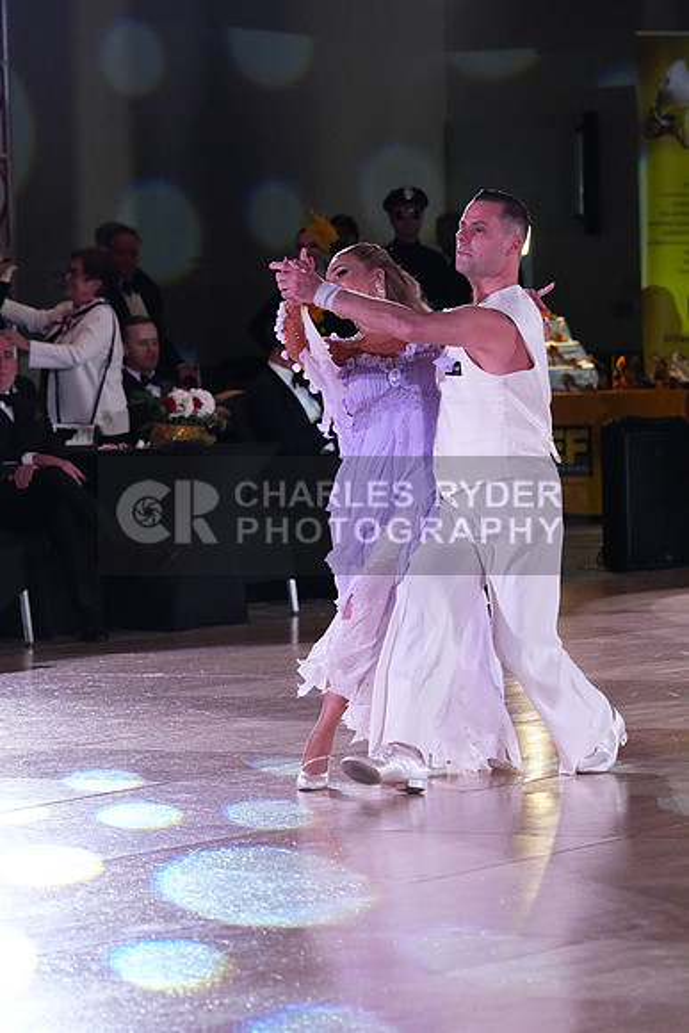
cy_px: 516
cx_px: 344
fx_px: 5738
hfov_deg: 6.9
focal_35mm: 200
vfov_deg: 10.3
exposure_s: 1/400
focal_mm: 200
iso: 10000
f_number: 7.1
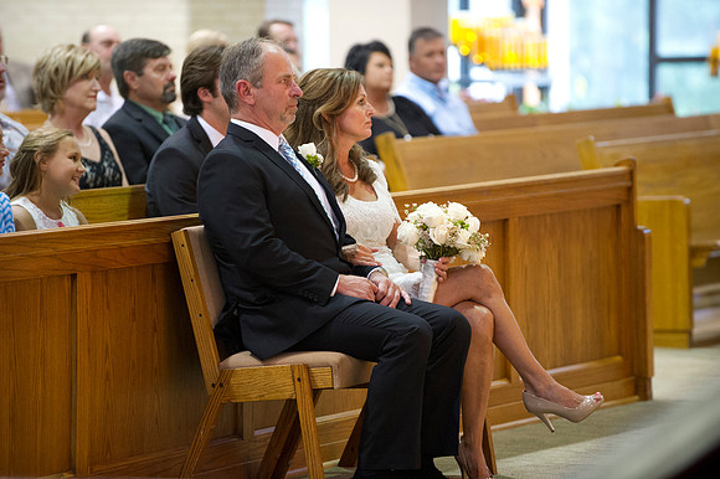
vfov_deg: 6.9
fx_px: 3998
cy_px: 240
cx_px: 360
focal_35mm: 200
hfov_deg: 10.3
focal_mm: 200
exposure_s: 1/60
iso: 5000
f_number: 3.2
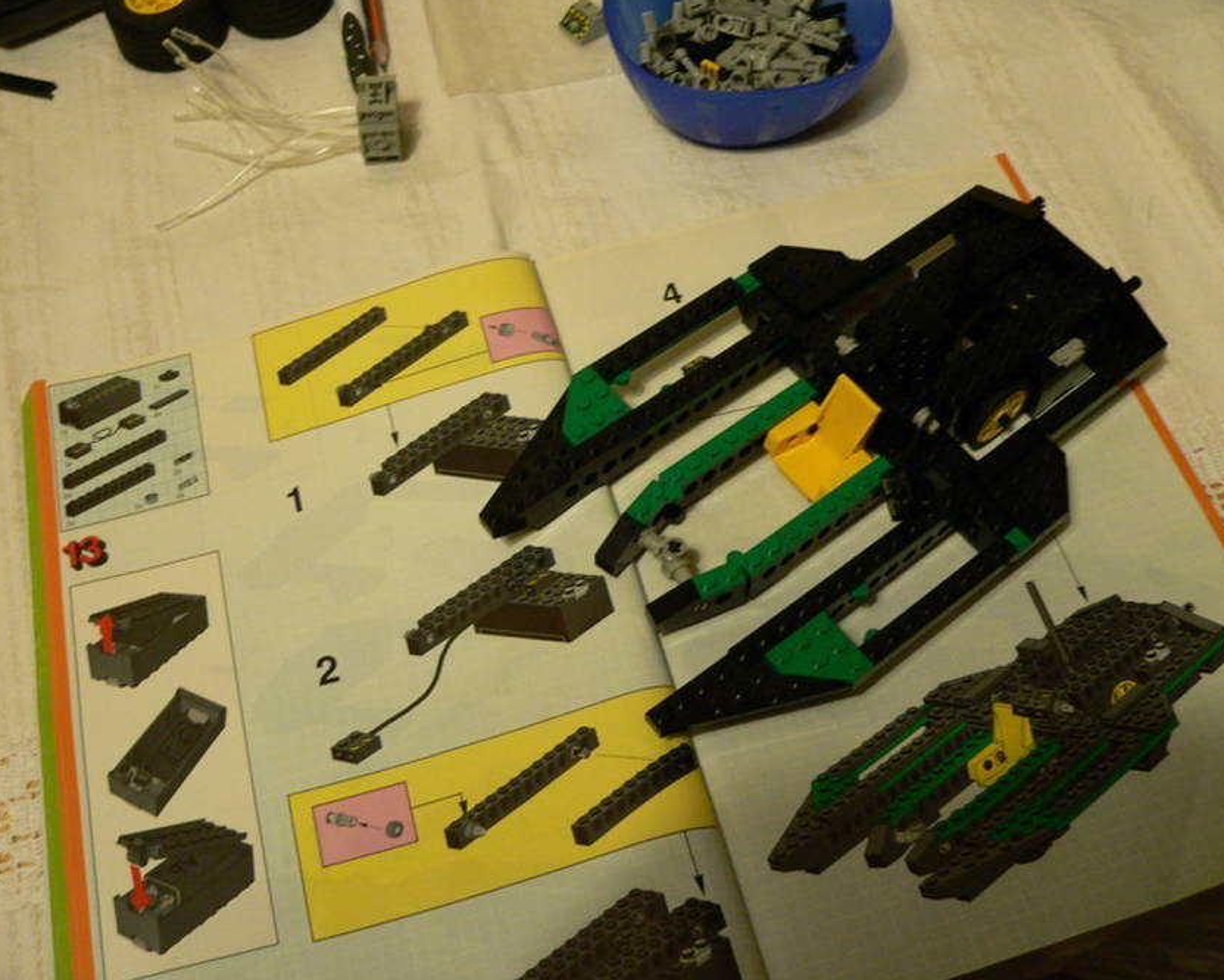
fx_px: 1377
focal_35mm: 38
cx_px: 646
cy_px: 489
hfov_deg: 47.9
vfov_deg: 39.2
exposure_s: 1/10
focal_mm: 6
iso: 200
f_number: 2.8
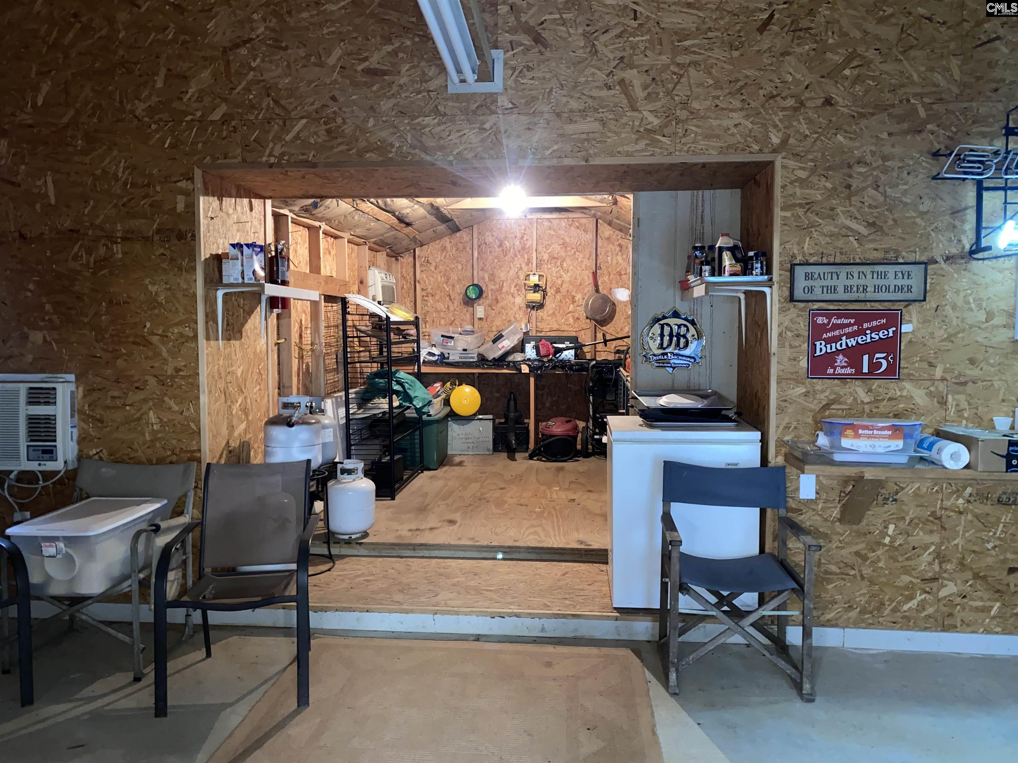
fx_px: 765
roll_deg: -0.6
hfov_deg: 67.3
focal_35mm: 26
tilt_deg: -2.9
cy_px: 382
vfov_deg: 53.1
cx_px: 509
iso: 160
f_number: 1.8
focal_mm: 4.25
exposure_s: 1/4
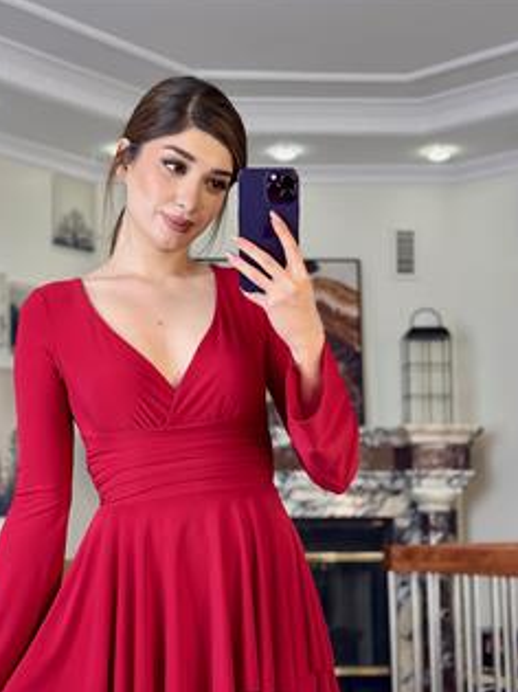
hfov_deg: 24.0
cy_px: 431
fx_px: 1218
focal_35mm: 61
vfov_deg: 31.6
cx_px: 200
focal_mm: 6.86
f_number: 1.78
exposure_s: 1/100
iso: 80
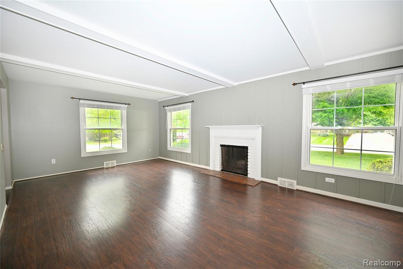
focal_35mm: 14
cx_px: 202
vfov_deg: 81.2
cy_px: 134
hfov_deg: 104.3
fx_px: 157
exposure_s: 1/60
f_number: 6.3
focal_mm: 14
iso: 400
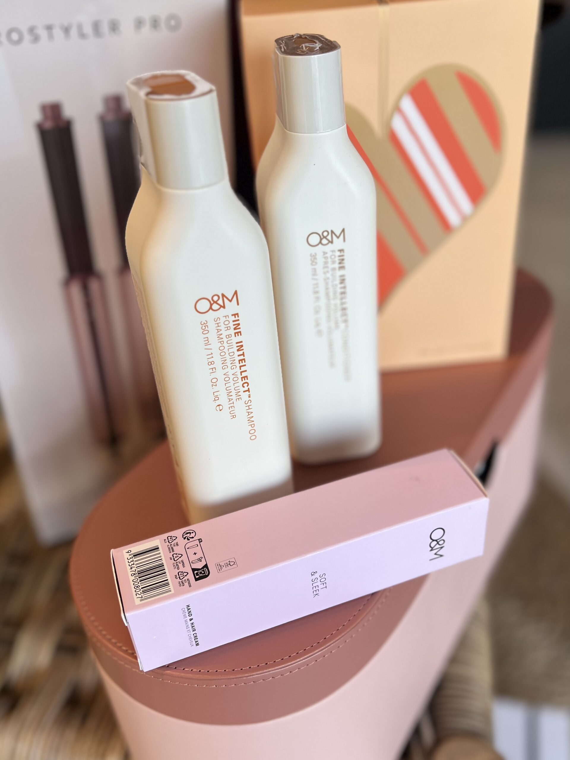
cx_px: 285
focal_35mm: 26
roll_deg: +4.4
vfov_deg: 67.3
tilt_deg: -36.4
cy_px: 380
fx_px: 571
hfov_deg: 53.1
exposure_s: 1/174
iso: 40
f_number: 1.5
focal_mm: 5.7
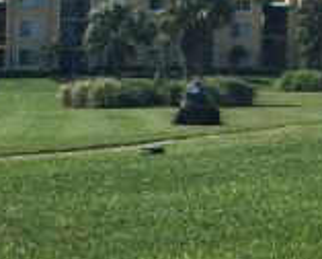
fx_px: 1374
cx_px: 515
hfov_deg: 12.6
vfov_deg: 10.6
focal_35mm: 144
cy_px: -29
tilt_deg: +4.9
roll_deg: -0.4
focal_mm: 4.15
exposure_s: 1/2137
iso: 25
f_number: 2.2
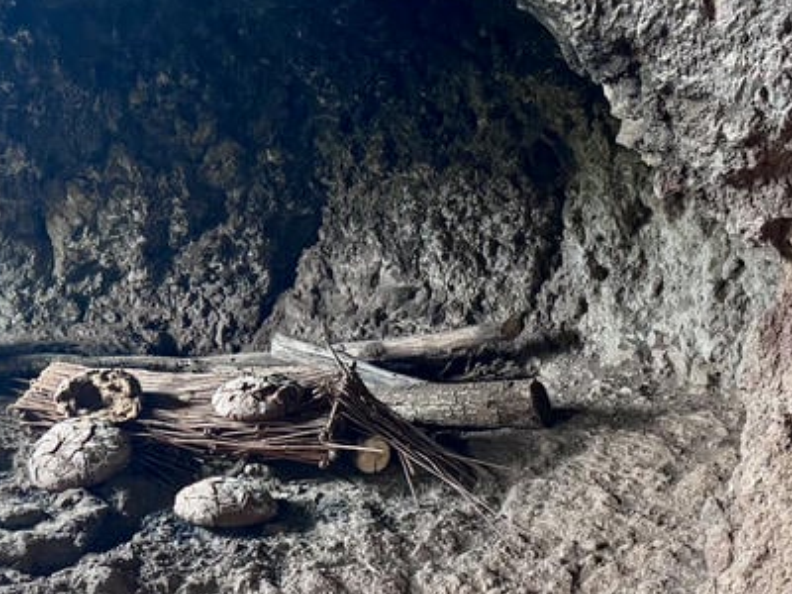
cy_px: 381
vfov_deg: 22.2
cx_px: 455
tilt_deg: -11.5
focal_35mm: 66
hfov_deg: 29.3
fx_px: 1510
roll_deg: -1.4
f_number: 1.78
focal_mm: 6.76
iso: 320
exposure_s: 1/60
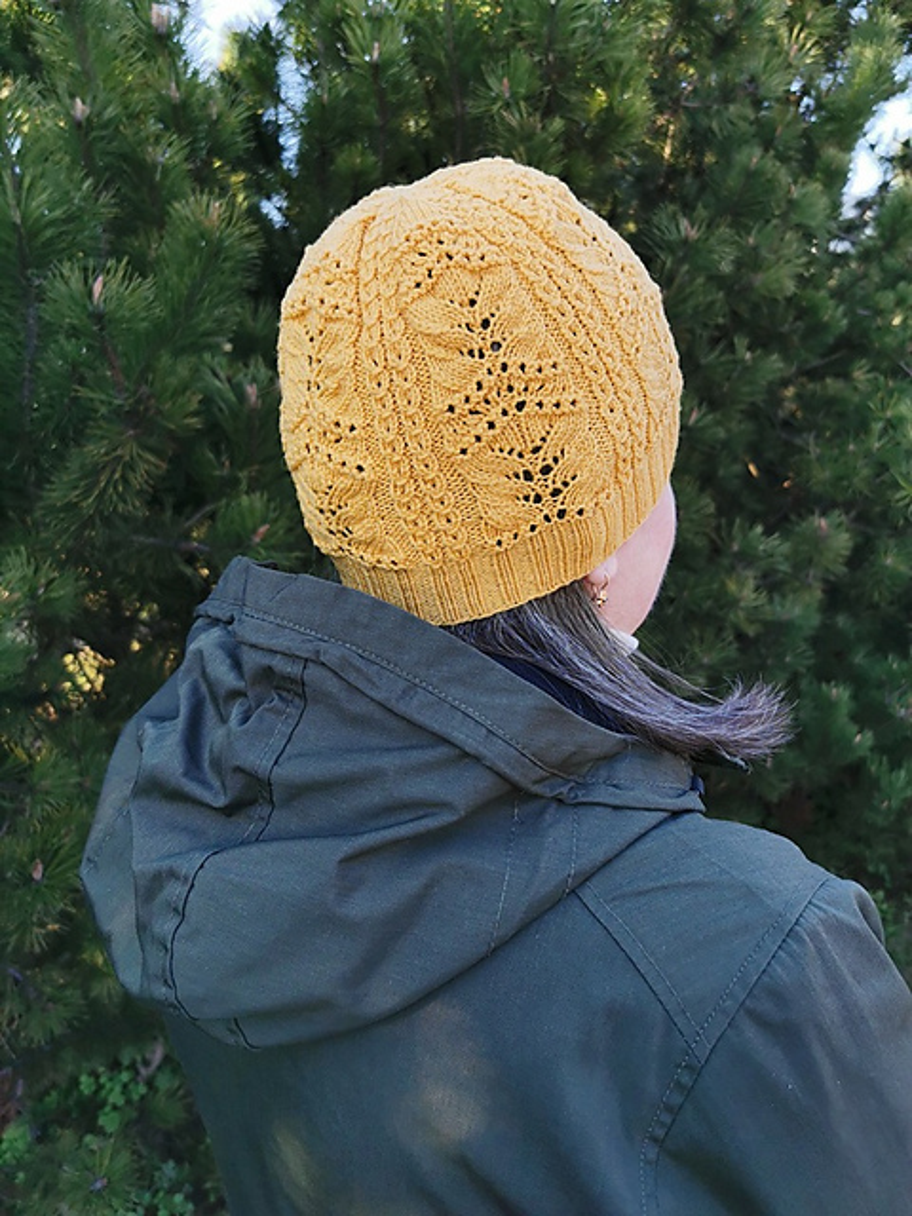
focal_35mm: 27
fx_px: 948
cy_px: 608
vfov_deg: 65.3
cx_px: 456
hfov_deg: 51.4
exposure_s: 1/618
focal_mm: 5.56
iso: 50
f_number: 1.6
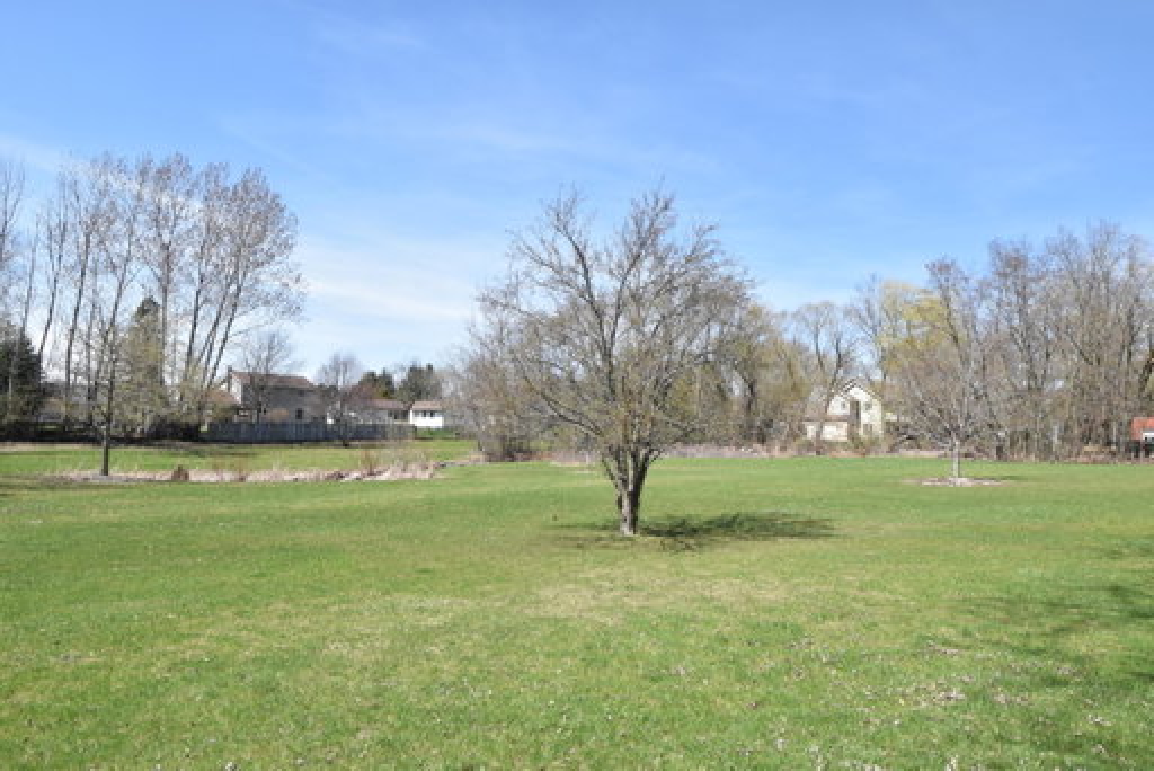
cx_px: 577
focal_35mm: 21
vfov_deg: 59.6
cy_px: 386
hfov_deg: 81.2
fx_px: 674
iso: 800
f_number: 13
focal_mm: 14
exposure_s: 1/640
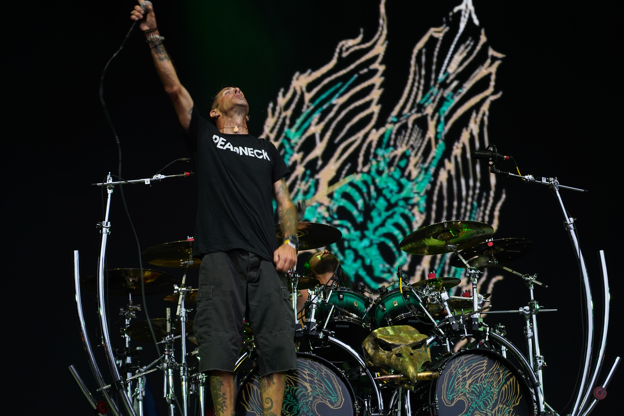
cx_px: 312
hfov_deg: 19.5
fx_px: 1820
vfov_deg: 13.0
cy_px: 208
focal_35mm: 105
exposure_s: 1/125
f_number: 4
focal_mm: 105
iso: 250
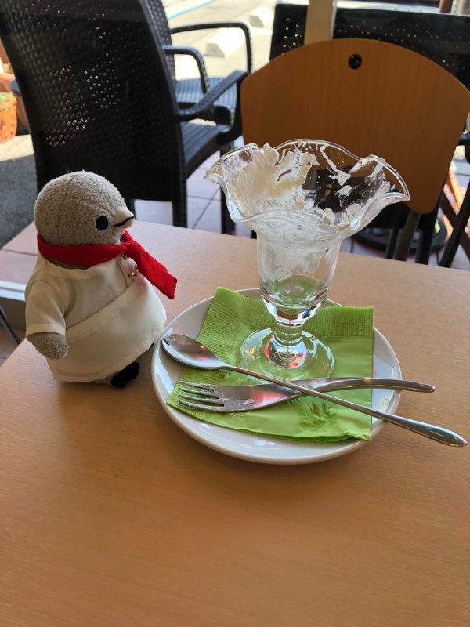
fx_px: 507
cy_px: 314
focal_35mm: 28
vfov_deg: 63.4
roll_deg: -1.1
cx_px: 235
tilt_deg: -36.6
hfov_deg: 49.7
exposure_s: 1/120
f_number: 1.8
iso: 25
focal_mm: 3.99
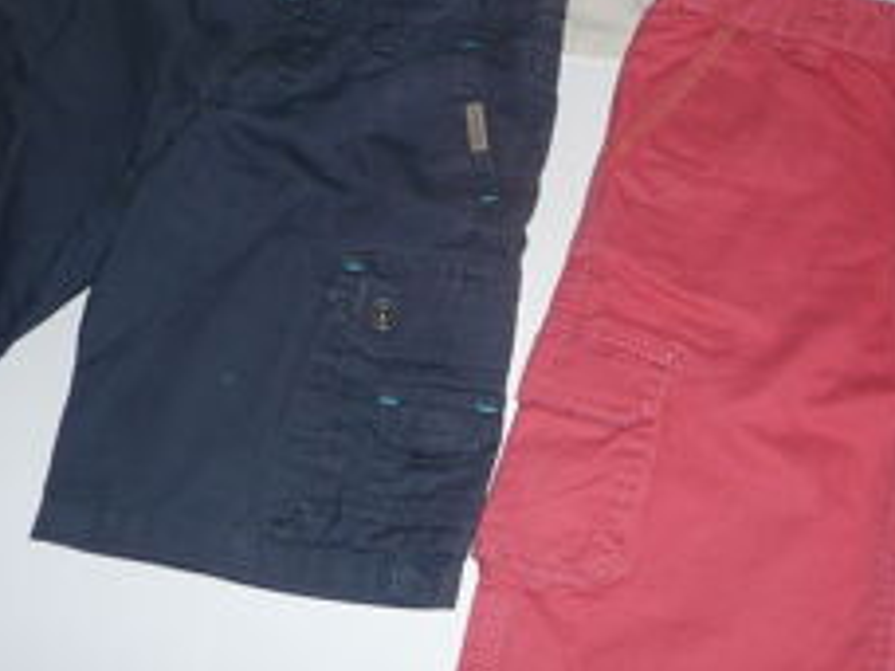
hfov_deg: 32.4
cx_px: 593
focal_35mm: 59
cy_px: 98
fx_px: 1525
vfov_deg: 24.3
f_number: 3.3
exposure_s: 1/30
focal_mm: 4.7
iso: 100
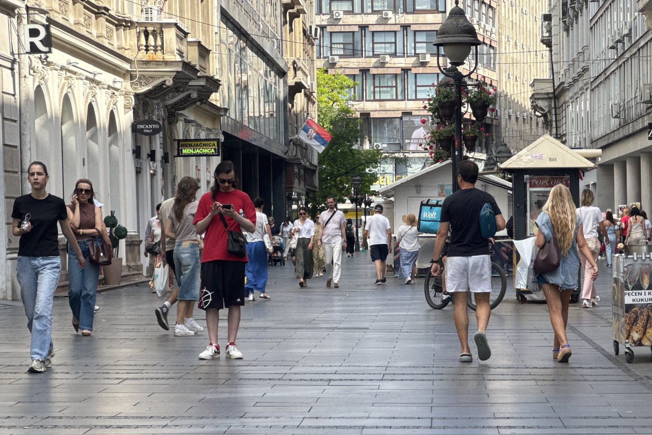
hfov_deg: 17.3
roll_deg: +1.6
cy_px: 323
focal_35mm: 118
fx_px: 2137
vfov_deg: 11.6
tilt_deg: -2.3
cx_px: 474
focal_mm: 9
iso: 25
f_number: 2.8
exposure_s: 1/236
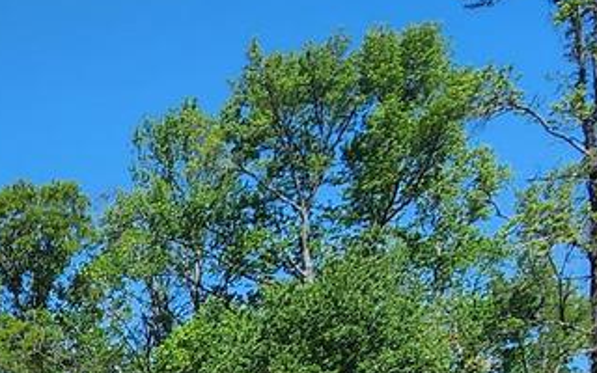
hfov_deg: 28.1
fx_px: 1009
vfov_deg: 18.1
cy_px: 595
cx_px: -147
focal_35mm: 62
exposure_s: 1/1859
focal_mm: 2.2
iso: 50
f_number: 2.2
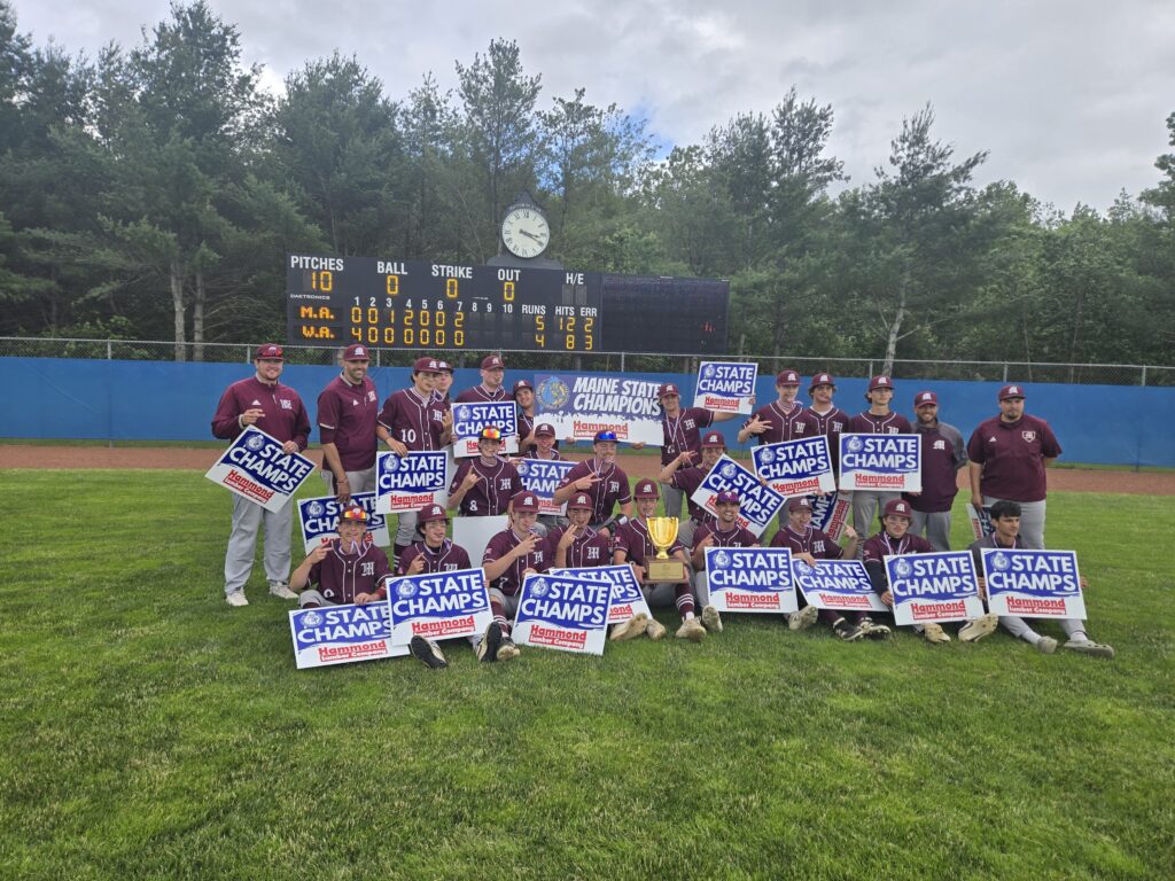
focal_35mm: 23
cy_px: 440
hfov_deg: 73.9
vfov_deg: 58.9
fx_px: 781
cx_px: 588
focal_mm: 5.4
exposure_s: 1/829
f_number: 1.8
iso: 25
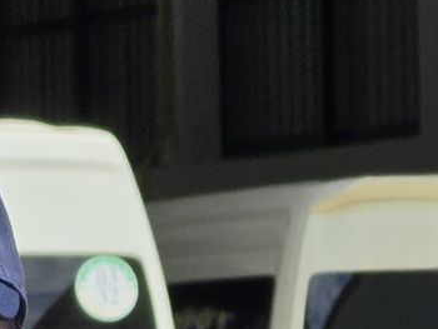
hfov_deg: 3.0
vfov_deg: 2.3
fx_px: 8319
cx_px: 930
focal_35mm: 657
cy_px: 503
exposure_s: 1/2111
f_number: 2.9
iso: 50
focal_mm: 18.6
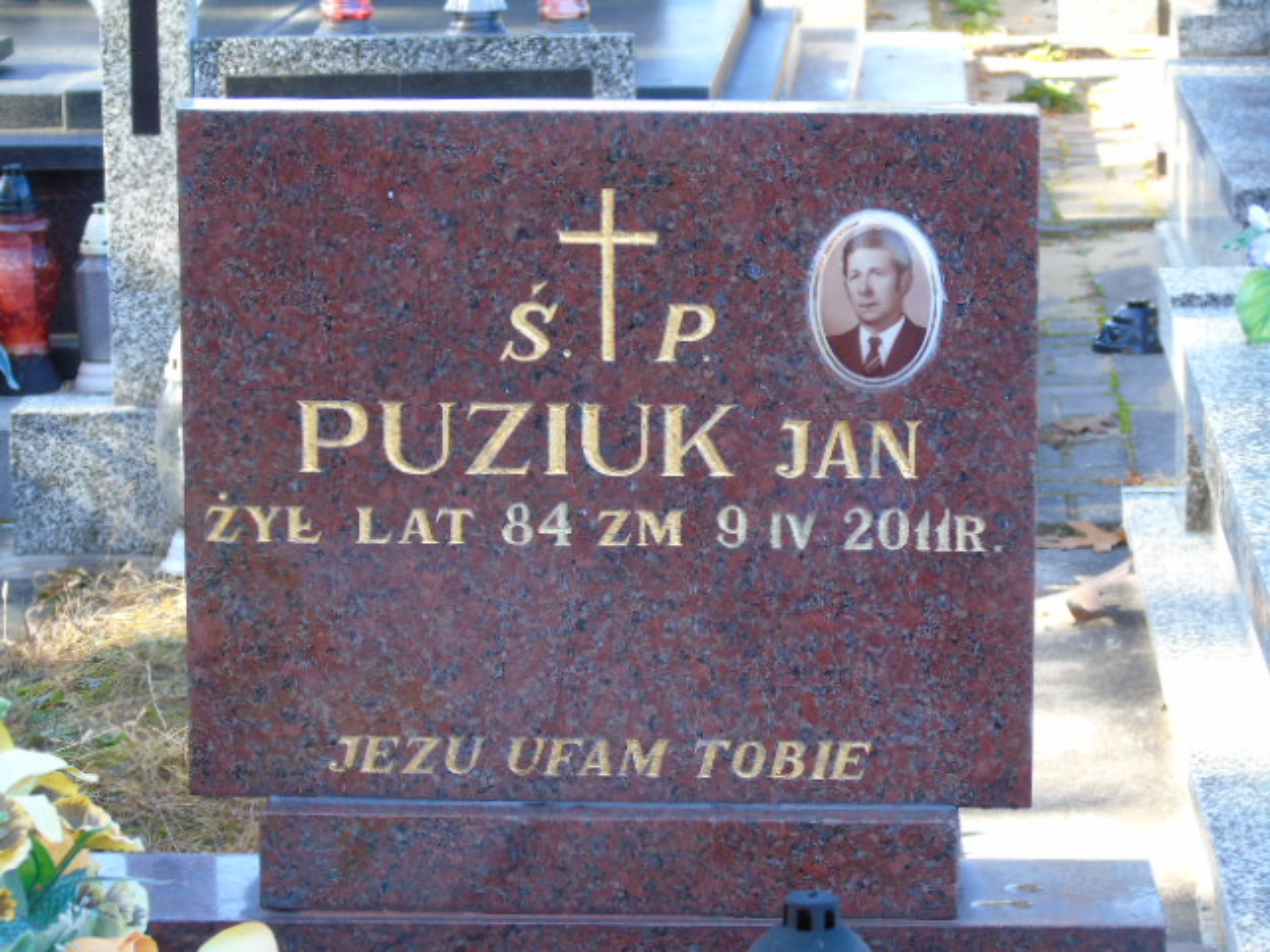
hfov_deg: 15.9
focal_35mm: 124
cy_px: 476
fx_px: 4549
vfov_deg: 12.0
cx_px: 635
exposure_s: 1/60
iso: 160
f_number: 4.6
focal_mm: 22
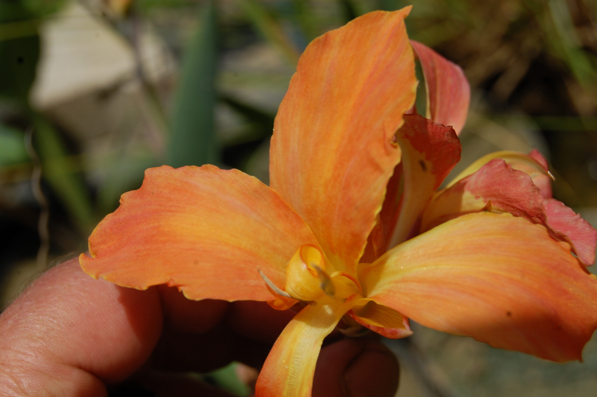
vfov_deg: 16.5
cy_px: 198
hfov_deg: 24.6
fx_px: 1367
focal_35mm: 82
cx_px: 298
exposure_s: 1/500
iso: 200
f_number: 11
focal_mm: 55
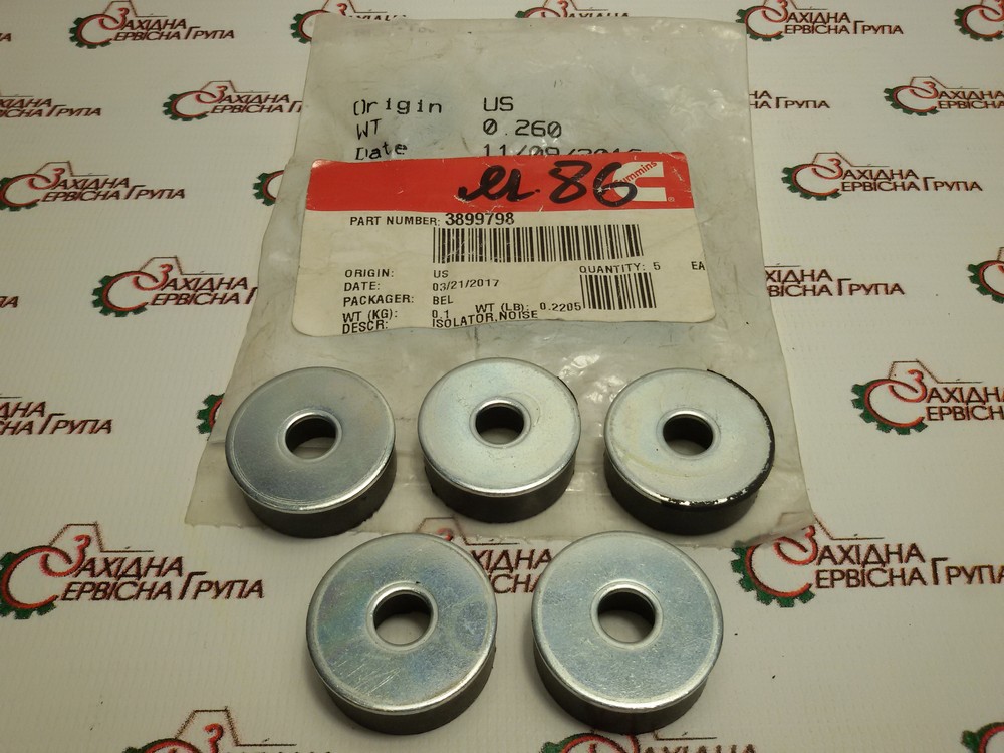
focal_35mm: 31
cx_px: 502
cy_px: 376
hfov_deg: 58.4
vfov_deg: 45.4
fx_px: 899
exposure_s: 1/100
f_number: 2.4
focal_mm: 2.93
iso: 40
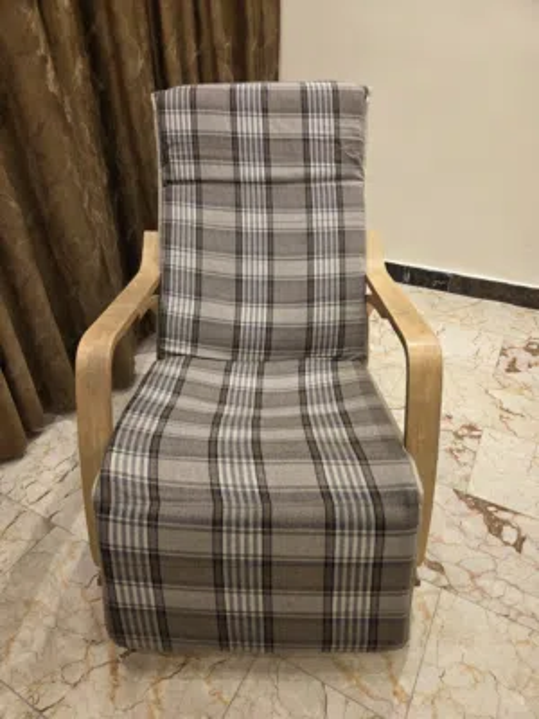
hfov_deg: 58.9
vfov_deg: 73.9
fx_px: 478
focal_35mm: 23
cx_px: 270
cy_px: 360
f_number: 1.8
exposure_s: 1/100
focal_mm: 5.4
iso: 320
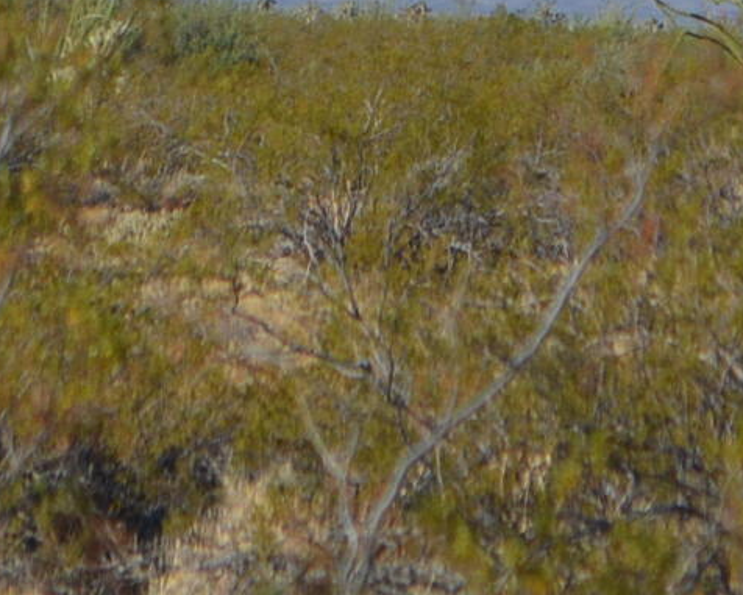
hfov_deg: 4.0
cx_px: 819
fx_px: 10710
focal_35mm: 487
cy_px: -155
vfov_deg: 3.2
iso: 400
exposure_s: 1/1600
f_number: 6.3
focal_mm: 55
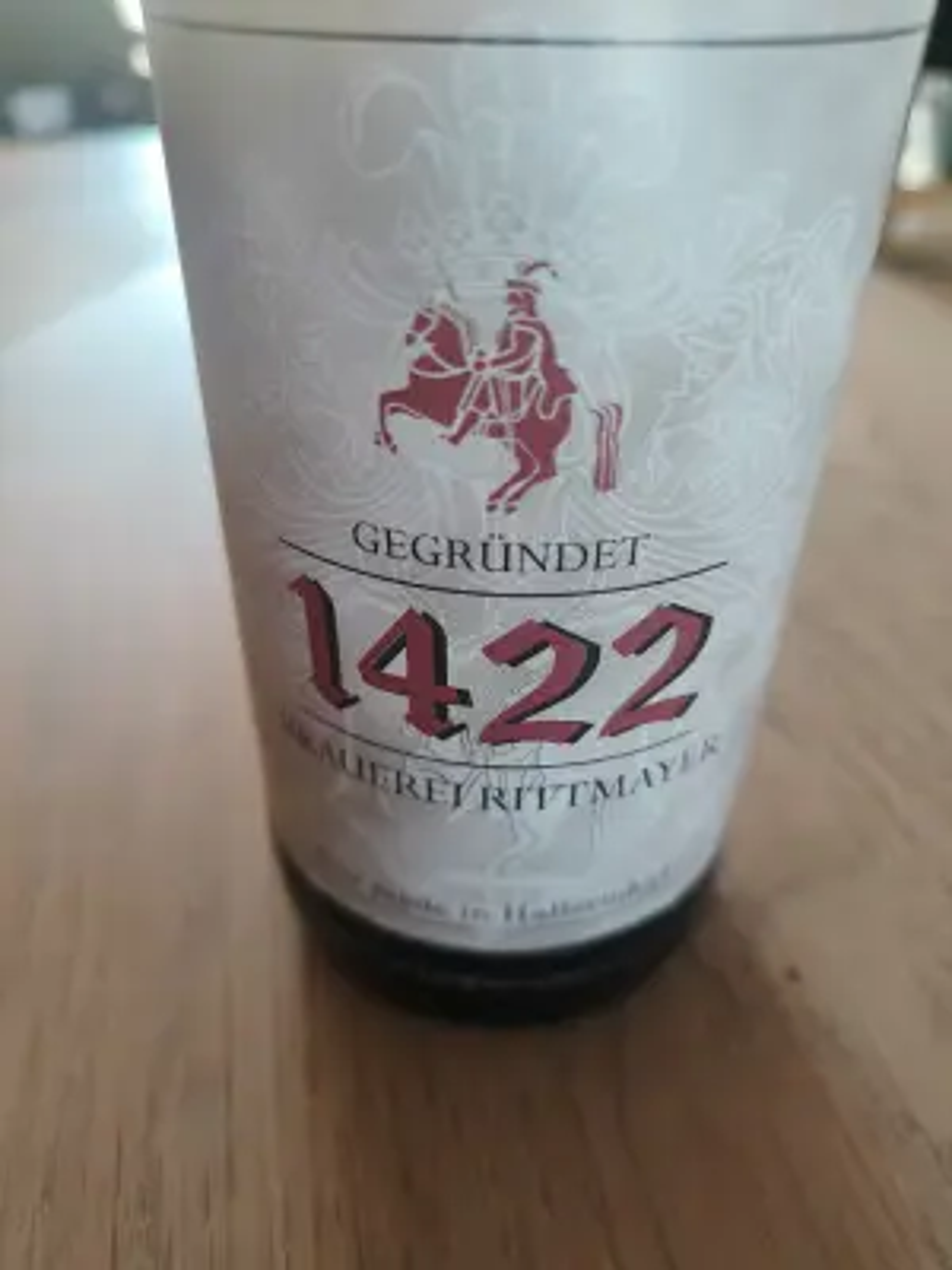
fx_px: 880
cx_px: 476
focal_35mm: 24
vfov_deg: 71.6
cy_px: 635
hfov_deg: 56.8
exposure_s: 1/50
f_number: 2.8
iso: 200
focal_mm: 5.59
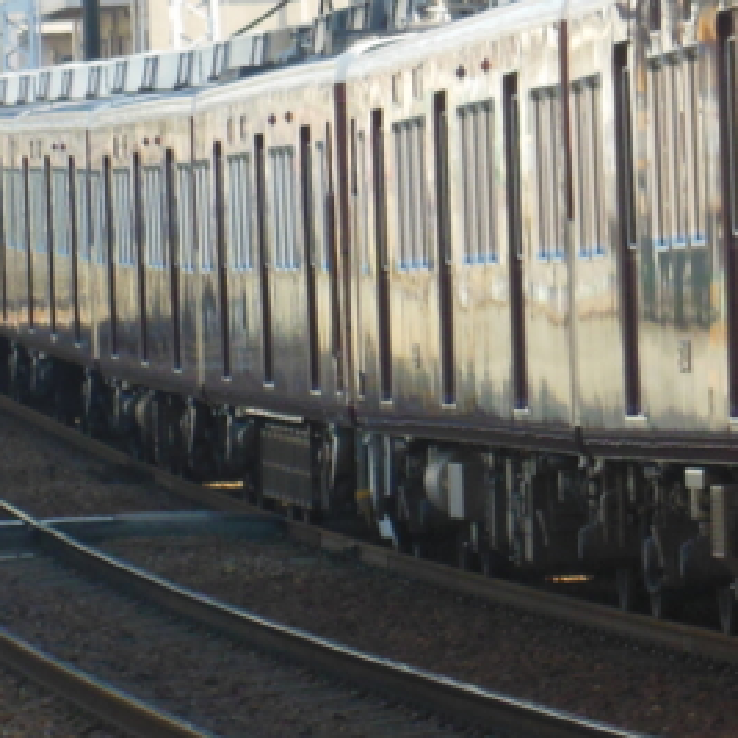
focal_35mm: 583
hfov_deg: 3.0
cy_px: 158
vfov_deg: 3.0
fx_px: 14062
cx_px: 793
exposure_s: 1/250
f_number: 5.9
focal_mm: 39.3
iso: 320
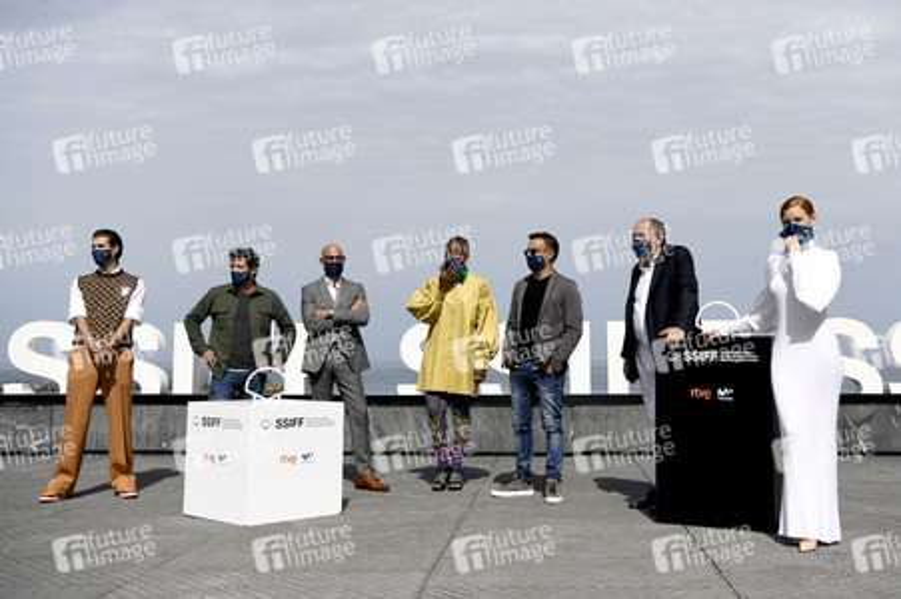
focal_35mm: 36
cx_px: 450
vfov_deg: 36.8
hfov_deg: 53.2
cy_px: 300
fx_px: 900
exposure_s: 1/5000
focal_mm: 36
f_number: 4
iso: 200
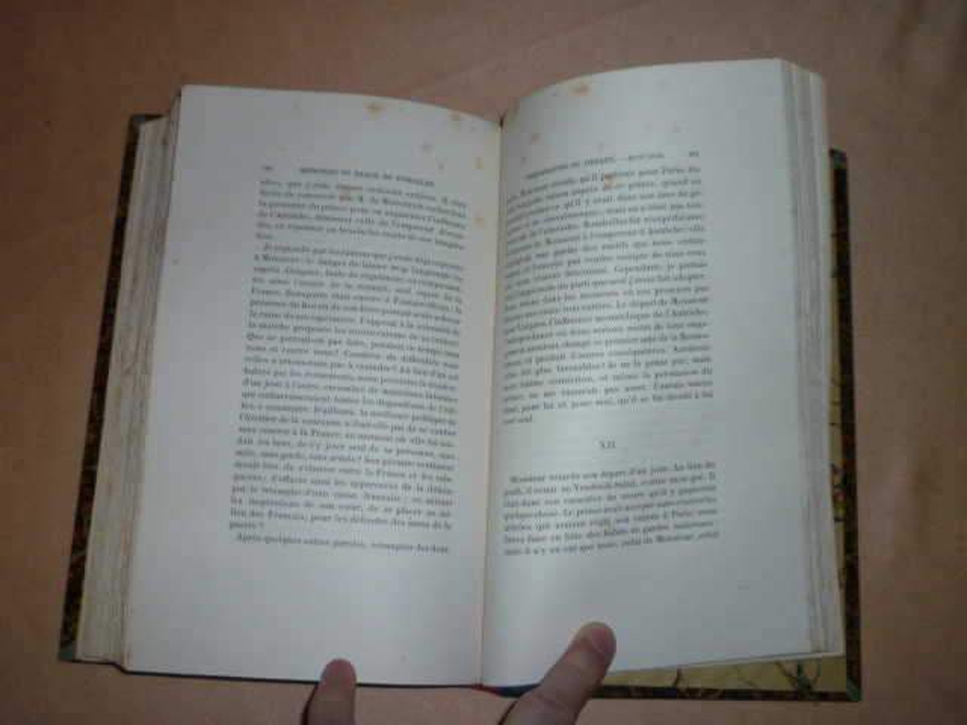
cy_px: 362
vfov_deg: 36.8
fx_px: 1089
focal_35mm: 39
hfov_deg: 47.9
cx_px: 484
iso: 100
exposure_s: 1/30
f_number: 3.3
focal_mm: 5.2
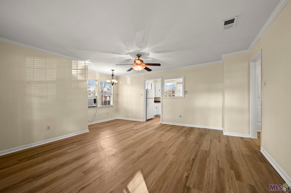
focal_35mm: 14
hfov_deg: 104.3
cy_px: 96
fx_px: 113
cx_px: 146
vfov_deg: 81.1
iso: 200
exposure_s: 1/1.67
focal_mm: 14
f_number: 10
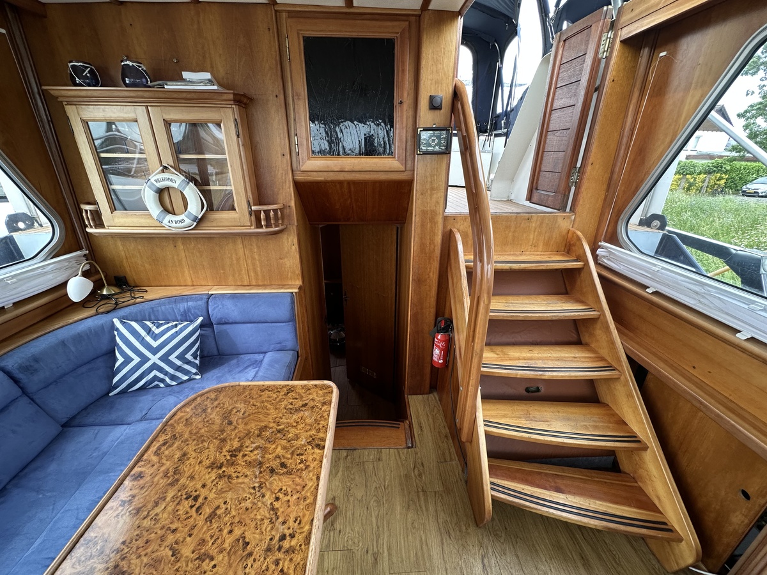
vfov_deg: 85.7
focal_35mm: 14
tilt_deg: -24.1
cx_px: 384
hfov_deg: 102.1
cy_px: 288
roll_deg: -0.2
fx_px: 310
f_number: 2.2
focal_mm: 2.22
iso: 100
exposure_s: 1/99
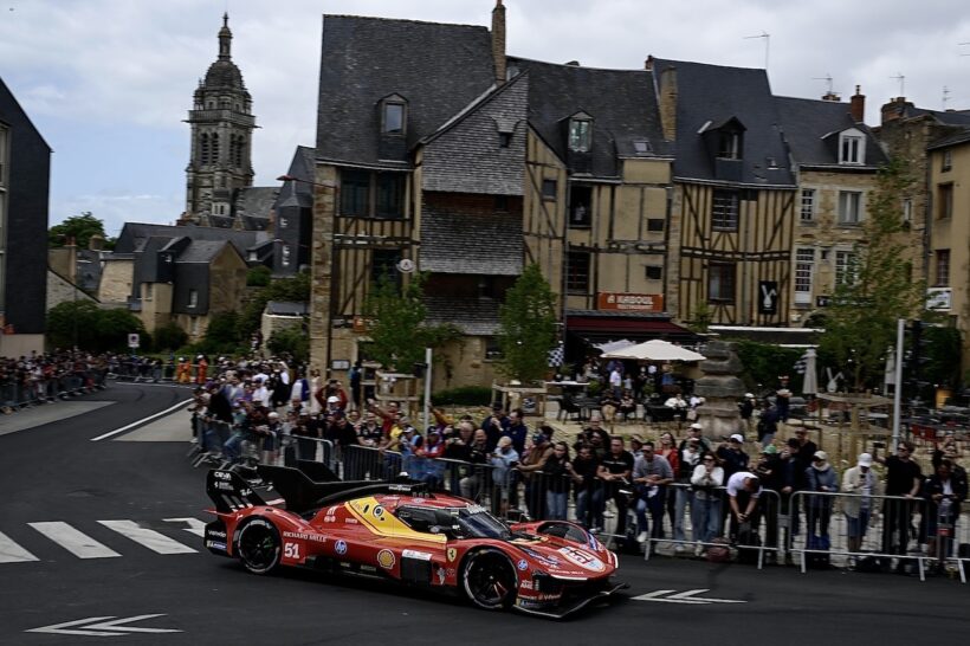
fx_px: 1131
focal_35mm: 42
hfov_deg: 46.4
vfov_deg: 31.9
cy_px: 323
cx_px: 485
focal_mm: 42
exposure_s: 1/320
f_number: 11
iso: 200
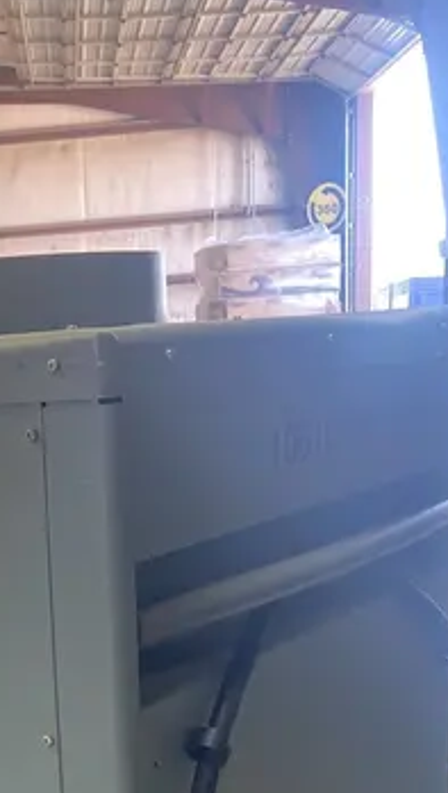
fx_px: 1348
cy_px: 774
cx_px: -57
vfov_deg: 30.7
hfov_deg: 18.1
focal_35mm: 64
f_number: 1.8
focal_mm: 3.99
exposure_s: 1/70
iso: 80
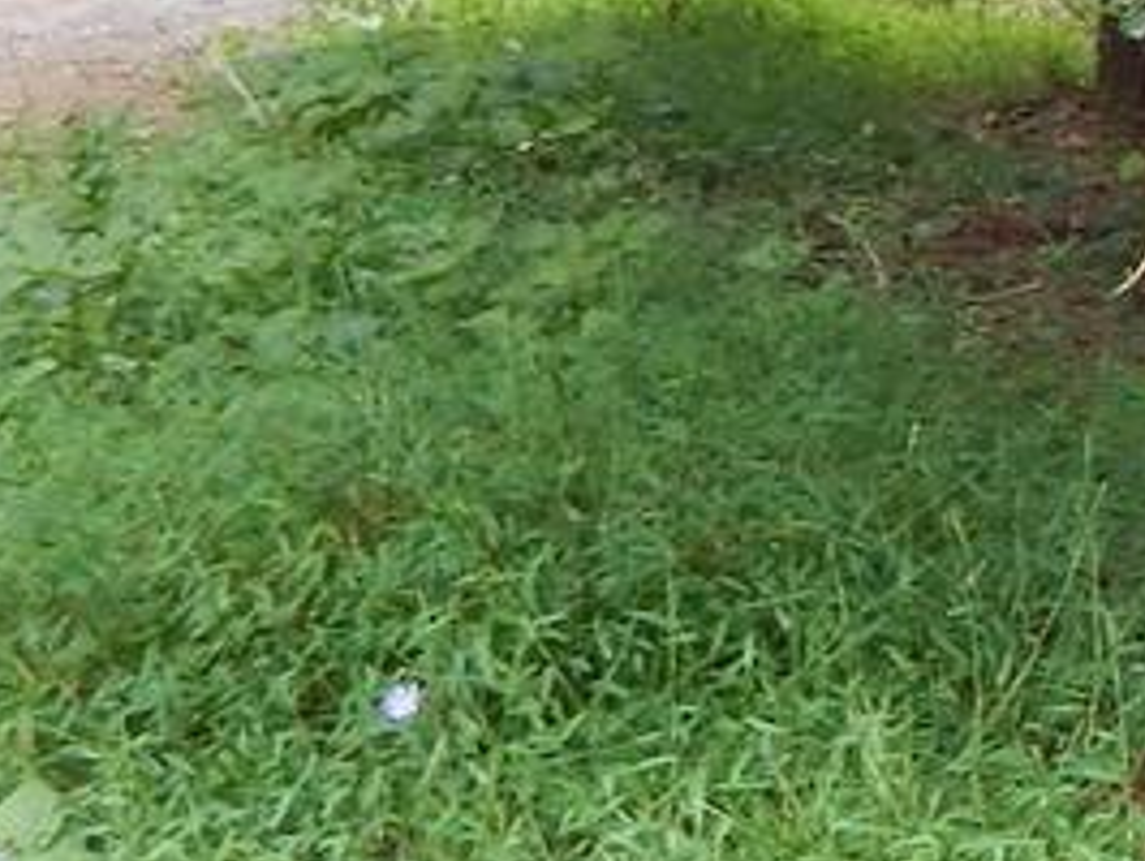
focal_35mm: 119
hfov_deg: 13.8
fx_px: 3940
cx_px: 2359
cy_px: 112
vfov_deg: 12.4
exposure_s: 1/200
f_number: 3
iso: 125
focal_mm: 4
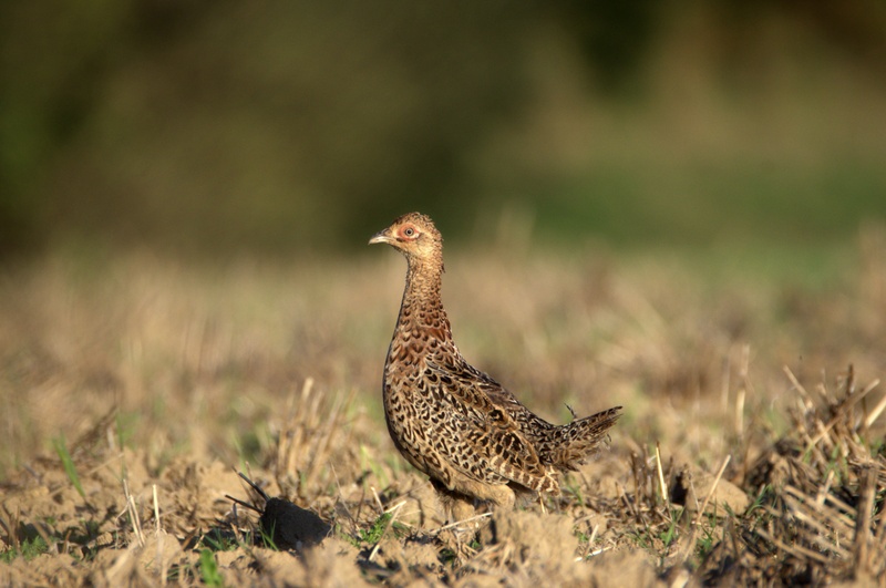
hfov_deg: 2.3
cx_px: 443
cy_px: 294
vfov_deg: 1.5
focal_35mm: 900
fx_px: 22118
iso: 1000
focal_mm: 600
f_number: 7.1
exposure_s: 1/2000
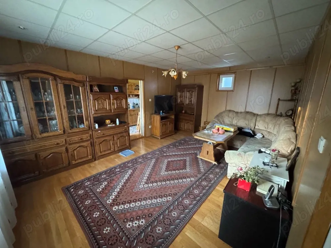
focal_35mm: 14
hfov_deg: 102.1
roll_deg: -0.3
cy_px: 124
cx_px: 166
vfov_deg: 85.7
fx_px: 134
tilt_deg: -11.6
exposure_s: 1/33
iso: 1250
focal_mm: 2.22
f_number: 2.2
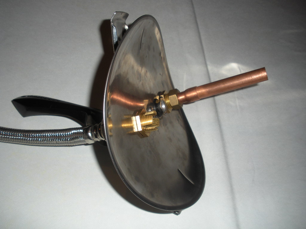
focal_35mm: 36
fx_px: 318
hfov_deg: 51.4
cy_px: 114
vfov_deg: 39.7
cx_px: 153
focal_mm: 6.3
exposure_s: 1/60
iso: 64
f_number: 3.5
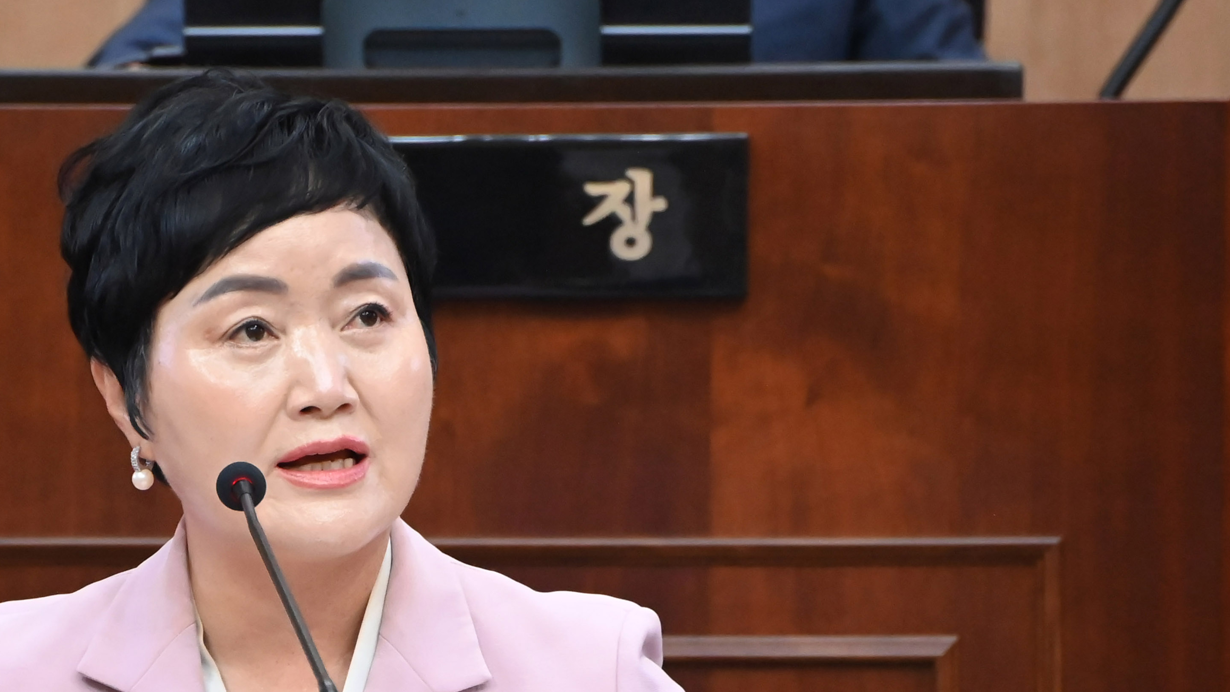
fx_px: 19733
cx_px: 317
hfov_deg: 3.6
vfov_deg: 2.0
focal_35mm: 605
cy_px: 670
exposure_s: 1/250
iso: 8000
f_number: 5.6
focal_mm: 300
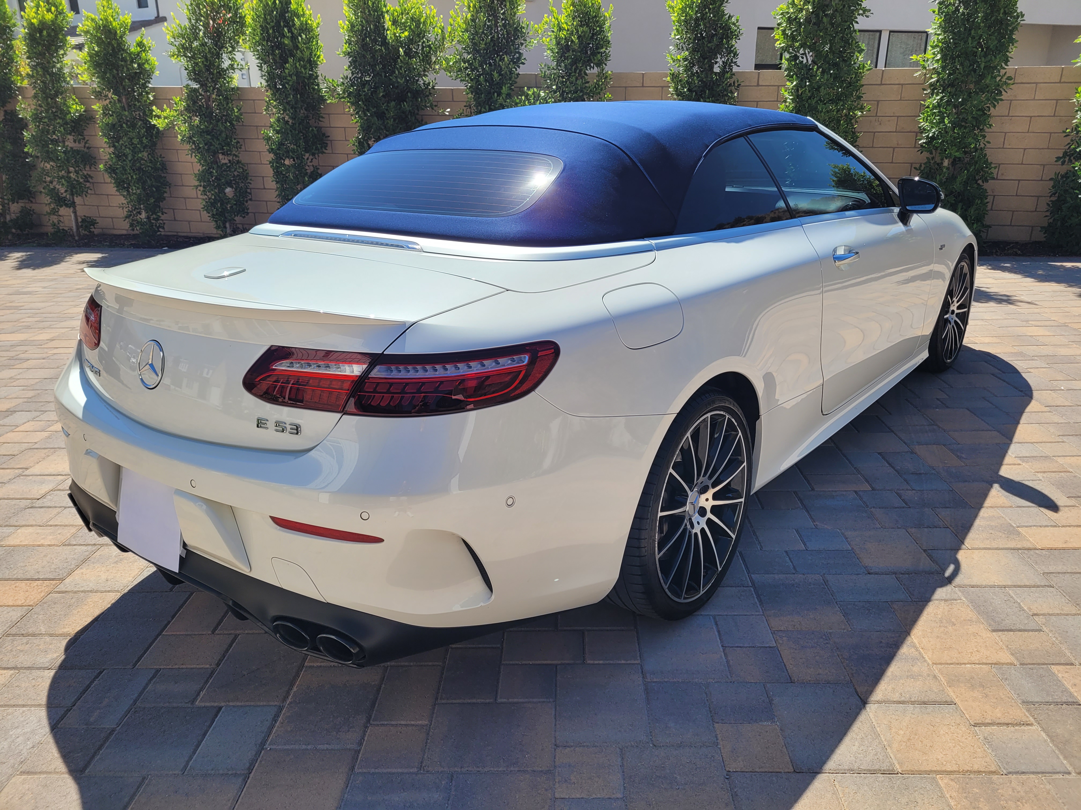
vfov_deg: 53.1
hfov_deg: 67.3
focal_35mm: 26
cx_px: 540
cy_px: 405
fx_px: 812
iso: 40
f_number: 1.8
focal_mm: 5.4
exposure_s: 1/2186
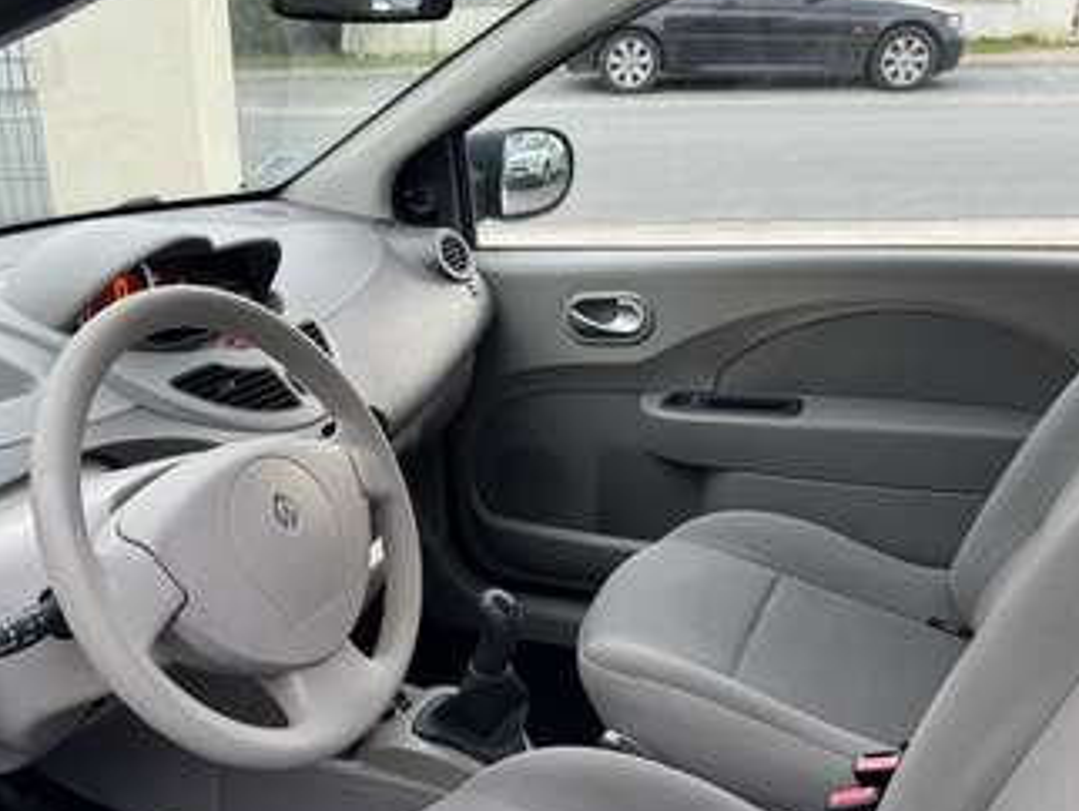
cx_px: 472
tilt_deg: -26.0
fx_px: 1185
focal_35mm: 38
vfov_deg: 37.4
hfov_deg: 48.8
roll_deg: +0.5
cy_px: 535
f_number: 1.78
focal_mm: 6.86
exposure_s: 1/85
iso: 200
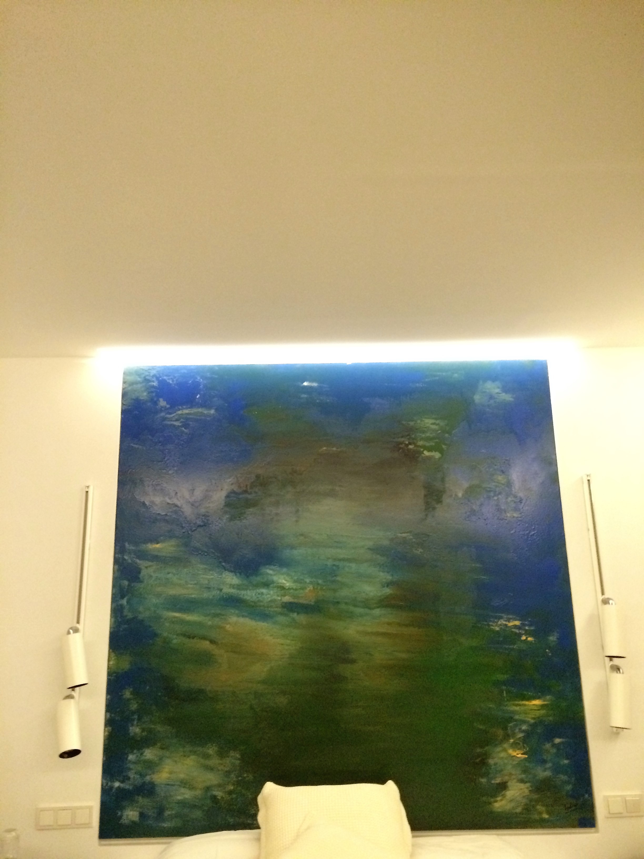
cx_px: 322
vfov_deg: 61.7
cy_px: 430
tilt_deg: +9.6
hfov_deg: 48.2
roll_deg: +0.3
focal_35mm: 29
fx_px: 719
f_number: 2.2
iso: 500
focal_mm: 4.15
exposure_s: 1/17
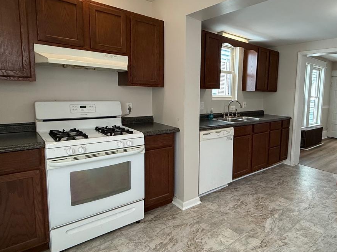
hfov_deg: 72.1
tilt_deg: -6.4
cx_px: 219
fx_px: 224
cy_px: 119
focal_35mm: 23
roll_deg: -2.6
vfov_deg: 58.8
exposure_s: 1/120
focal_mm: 2.22
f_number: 2.2
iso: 200
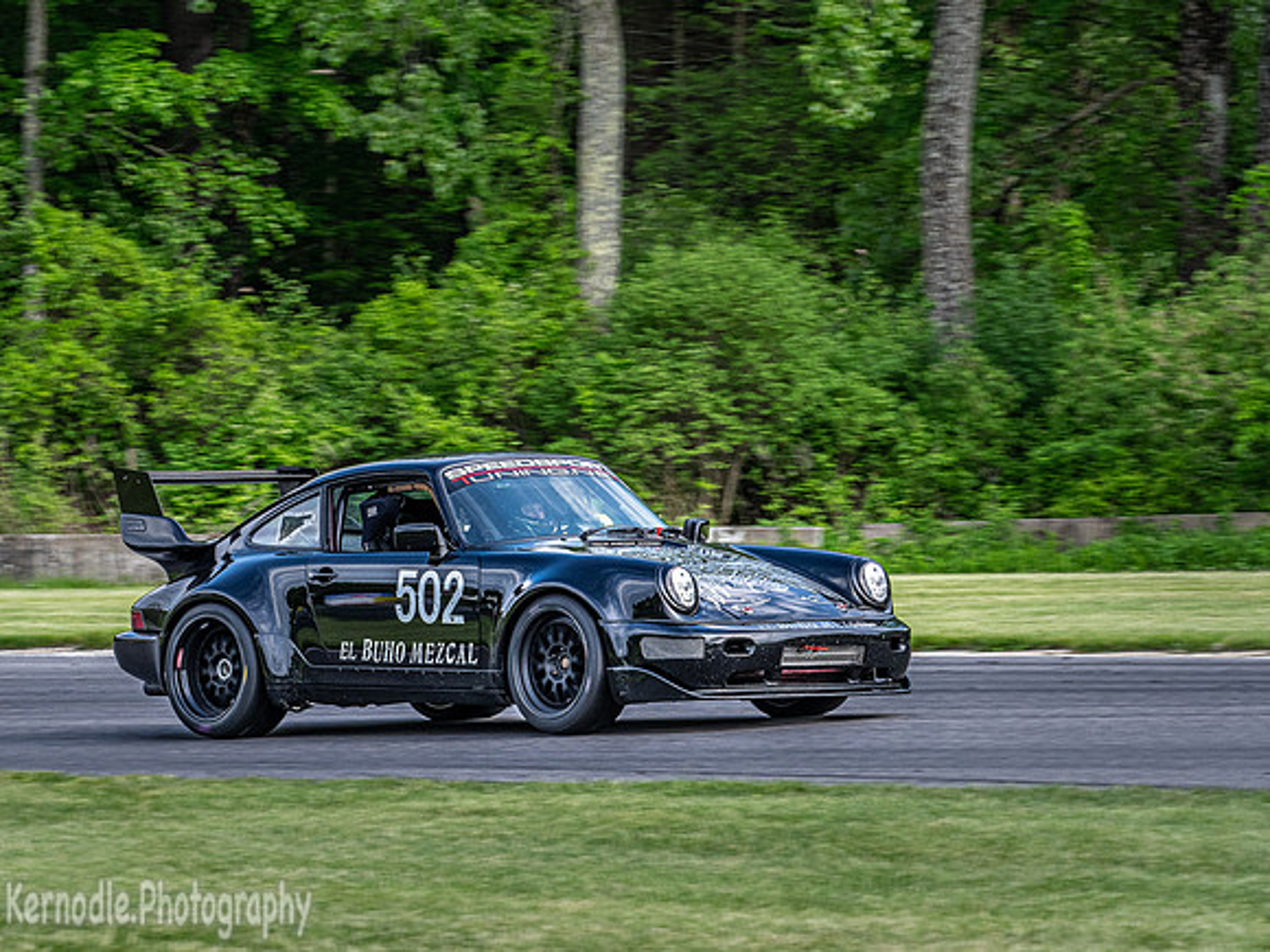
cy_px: 473
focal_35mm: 230
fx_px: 8425
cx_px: 541
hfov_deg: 8.6
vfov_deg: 6.5
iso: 400
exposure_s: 1/400
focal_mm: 100
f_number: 6.3
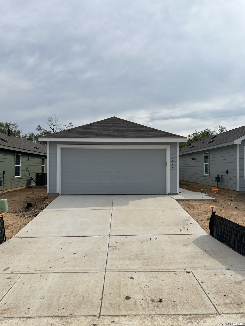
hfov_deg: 53.1
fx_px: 245
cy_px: 163
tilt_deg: +2.1
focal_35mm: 26
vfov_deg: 67.3
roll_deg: +0.0
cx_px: 122
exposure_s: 1/8000
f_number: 1.5
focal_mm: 5.7
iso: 50
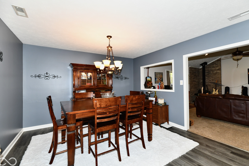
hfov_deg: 100.3
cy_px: 86
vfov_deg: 77.3
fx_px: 104
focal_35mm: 15
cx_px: 130
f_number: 6.3
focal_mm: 14
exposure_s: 1/60
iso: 640
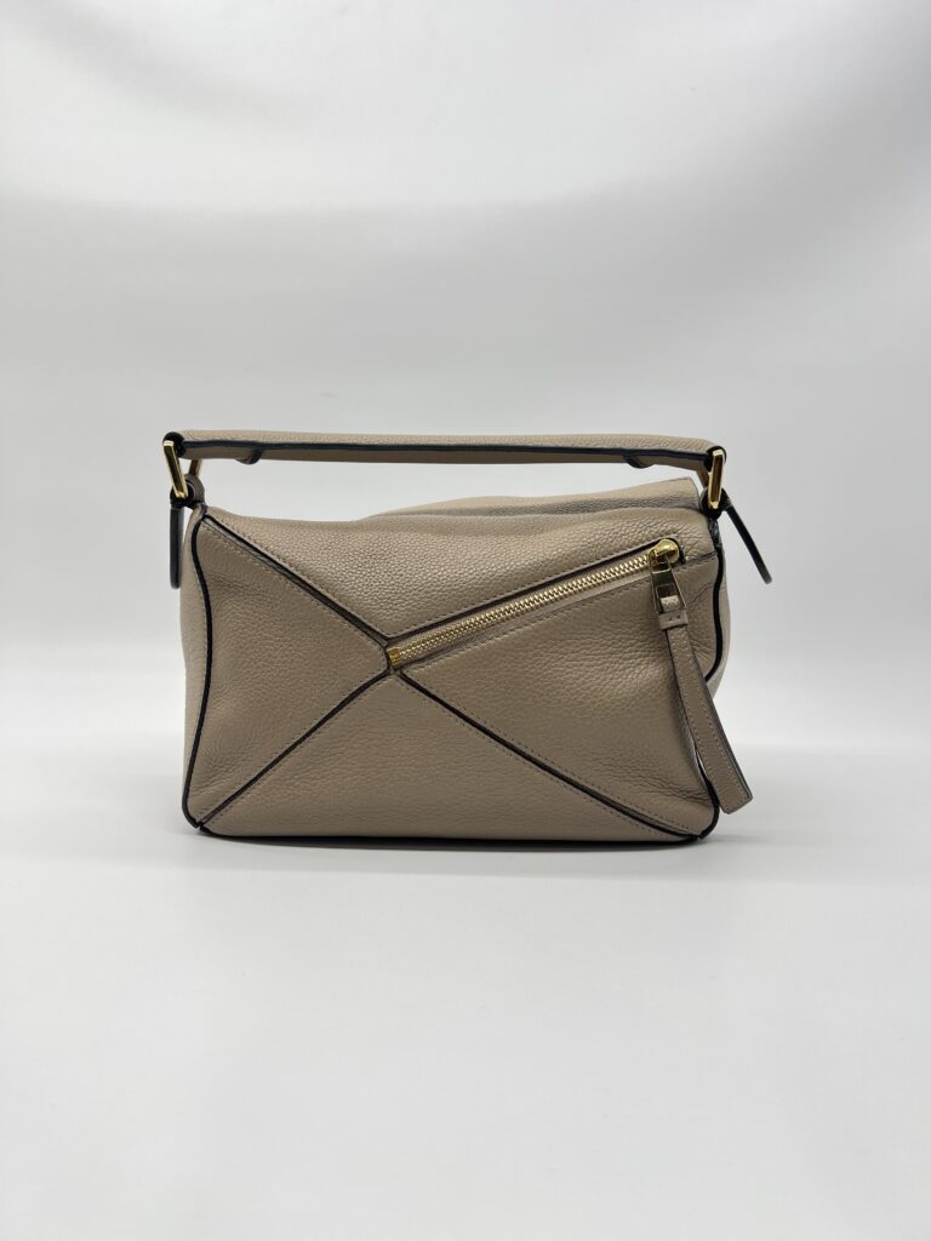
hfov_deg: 53.1
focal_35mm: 26
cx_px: 466
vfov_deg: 67.3
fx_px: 932
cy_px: 620
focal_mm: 5.7
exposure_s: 1/130
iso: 32
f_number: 1.5
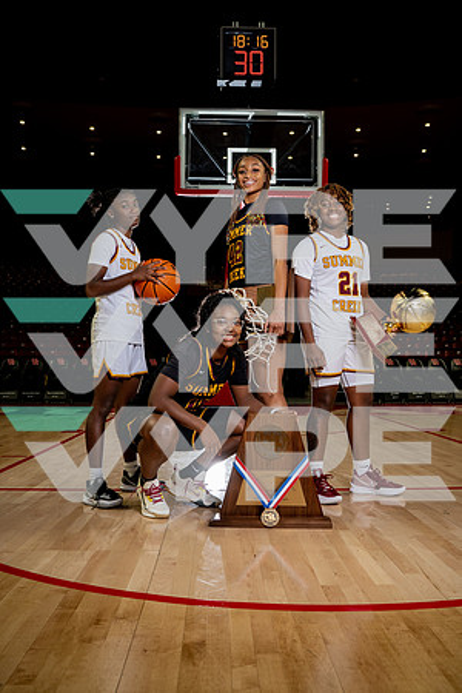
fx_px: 674
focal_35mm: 35
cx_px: 231
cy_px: 346
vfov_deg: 54.4
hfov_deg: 37.9
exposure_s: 1/250
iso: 250
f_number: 6.3
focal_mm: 35
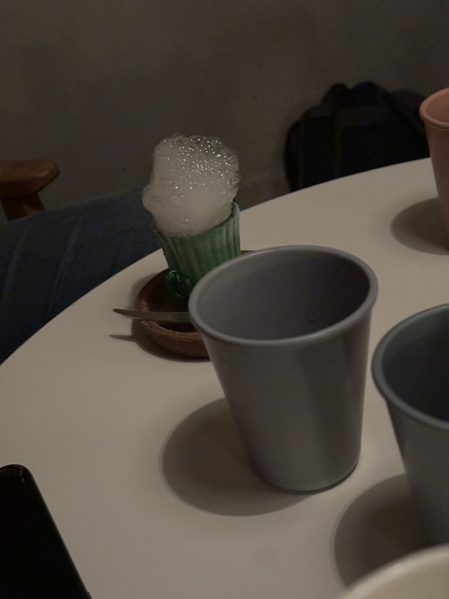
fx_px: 830
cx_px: 224
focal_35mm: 48
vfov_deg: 39.7
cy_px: 300
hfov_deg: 30.3
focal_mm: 6.86
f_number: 1.78
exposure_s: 1/25
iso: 1250
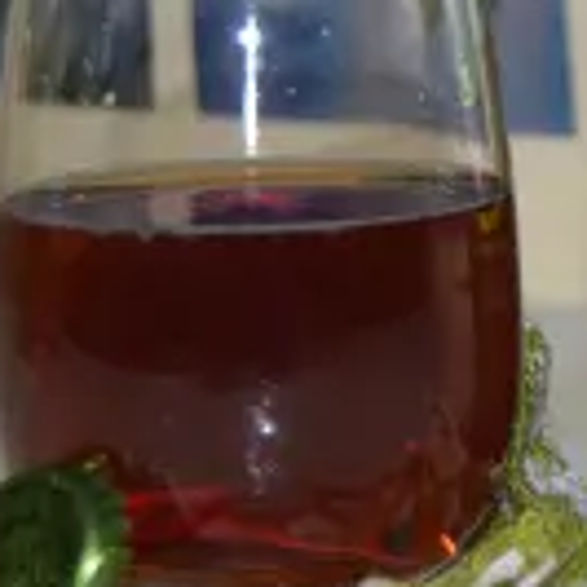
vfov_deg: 11.9
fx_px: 2801
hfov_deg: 11.9
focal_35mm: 146
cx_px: 508
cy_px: 166
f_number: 4.8
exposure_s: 1/60
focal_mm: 38
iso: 400
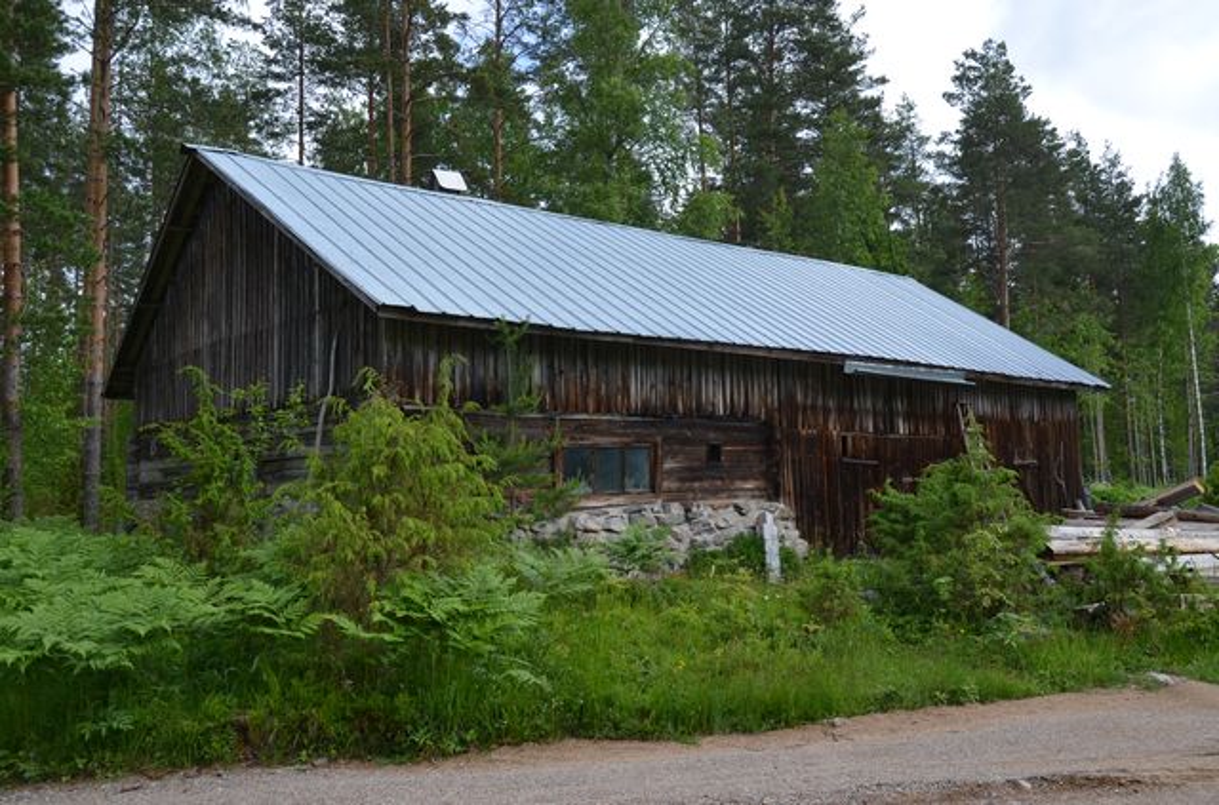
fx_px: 1013
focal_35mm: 30
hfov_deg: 62.1
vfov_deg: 43.4
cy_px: 402
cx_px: 610
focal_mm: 20
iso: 160
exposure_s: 1/250
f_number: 8
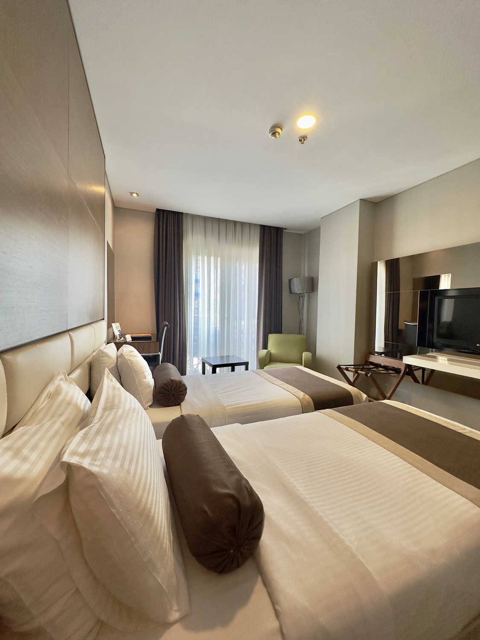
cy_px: 320
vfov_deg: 102.1
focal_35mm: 14
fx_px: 259
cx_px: 240
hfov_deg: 85.7
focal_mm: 2.22
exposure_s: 1/100
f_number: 2.2
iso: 125
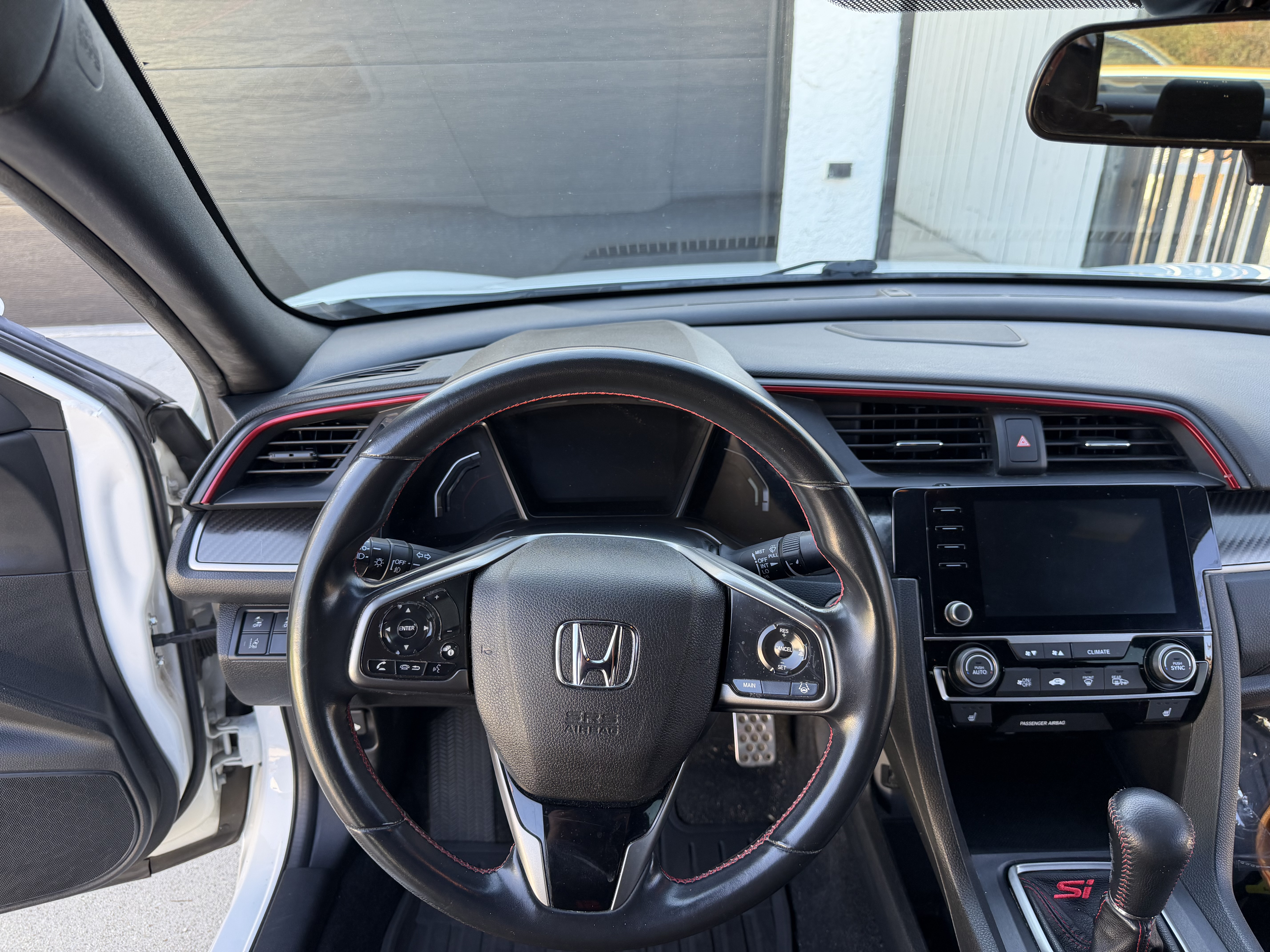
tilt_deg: -26.9
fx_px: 881
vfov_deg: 56.8
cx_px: 635
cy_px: 476
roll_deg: +1.7
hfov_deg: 71.6
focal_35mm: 24
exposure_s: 1/172
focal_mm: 6.76
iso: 125
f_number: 1.78
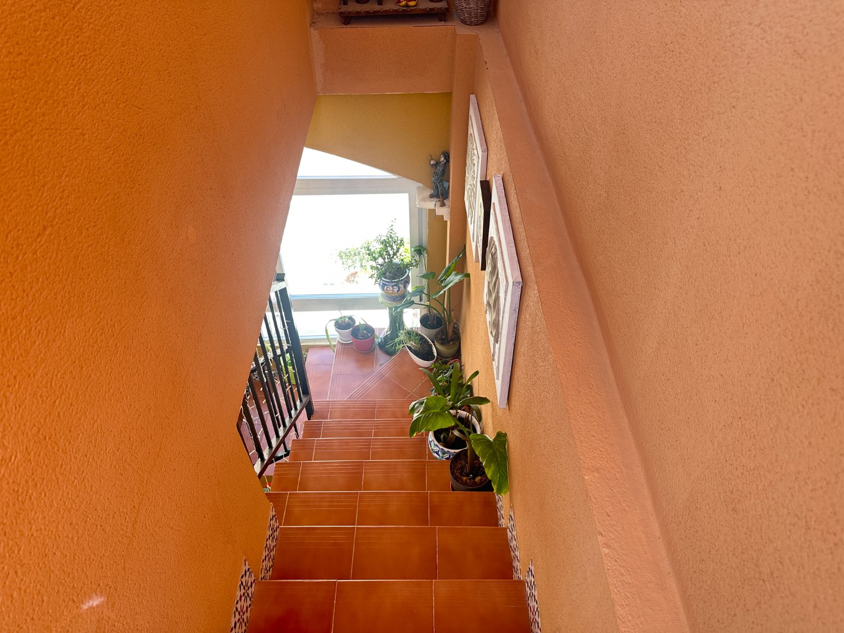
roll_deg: +0.9
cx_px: 422
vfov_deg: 56.8
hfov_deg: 71.6
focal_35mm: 24
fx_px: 585
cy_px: 316
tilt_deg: -42.9
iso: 80
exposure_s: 1/137
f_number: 1.78
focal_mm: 6.86
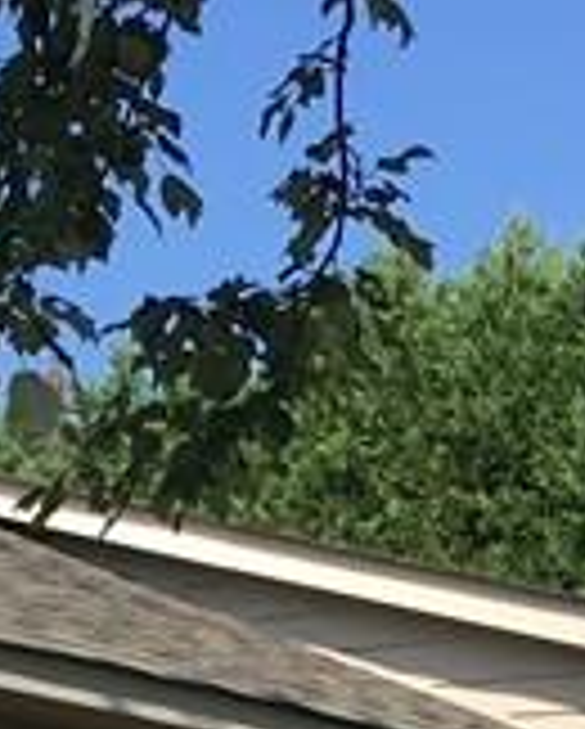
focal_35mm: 179
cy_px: 1436
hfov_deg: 8.7
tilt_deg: -0.3
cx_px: 346
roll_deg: -1.1
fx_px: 3867
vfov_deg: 10.0
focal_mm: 4.15
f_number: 2.2
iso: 25
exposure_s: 1/938
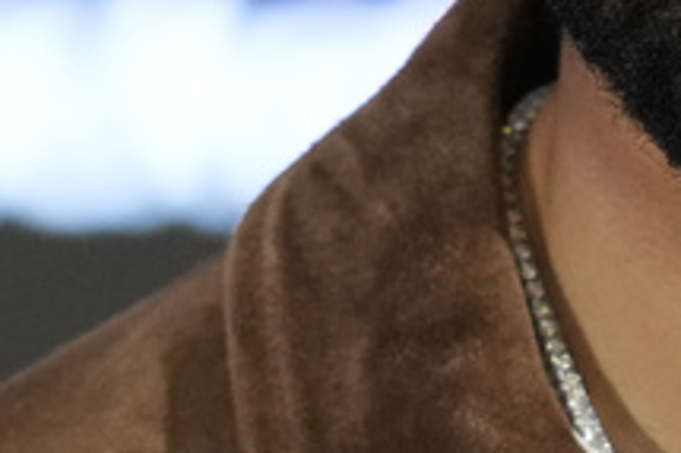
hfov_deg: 0.7
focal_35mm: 2864
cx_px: 177
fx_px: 54134
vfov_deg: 0.5
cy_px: -76
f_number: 2.8
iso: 4000
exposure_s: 1/250
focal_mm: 400
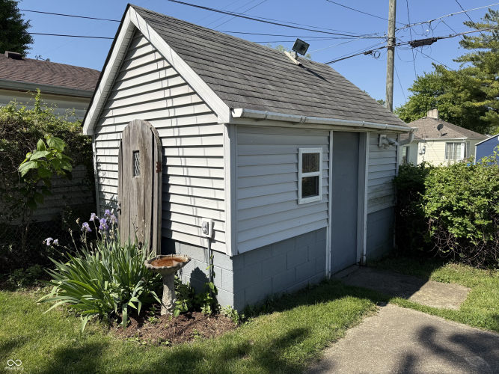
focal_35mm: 24
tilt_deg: -6.4
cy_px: 187
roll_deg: +0.3
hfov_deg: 71.6
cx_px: 250
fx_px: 346
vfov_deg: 56.8
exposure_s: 1/4405
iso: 80
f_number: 1.78
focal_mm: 6.76
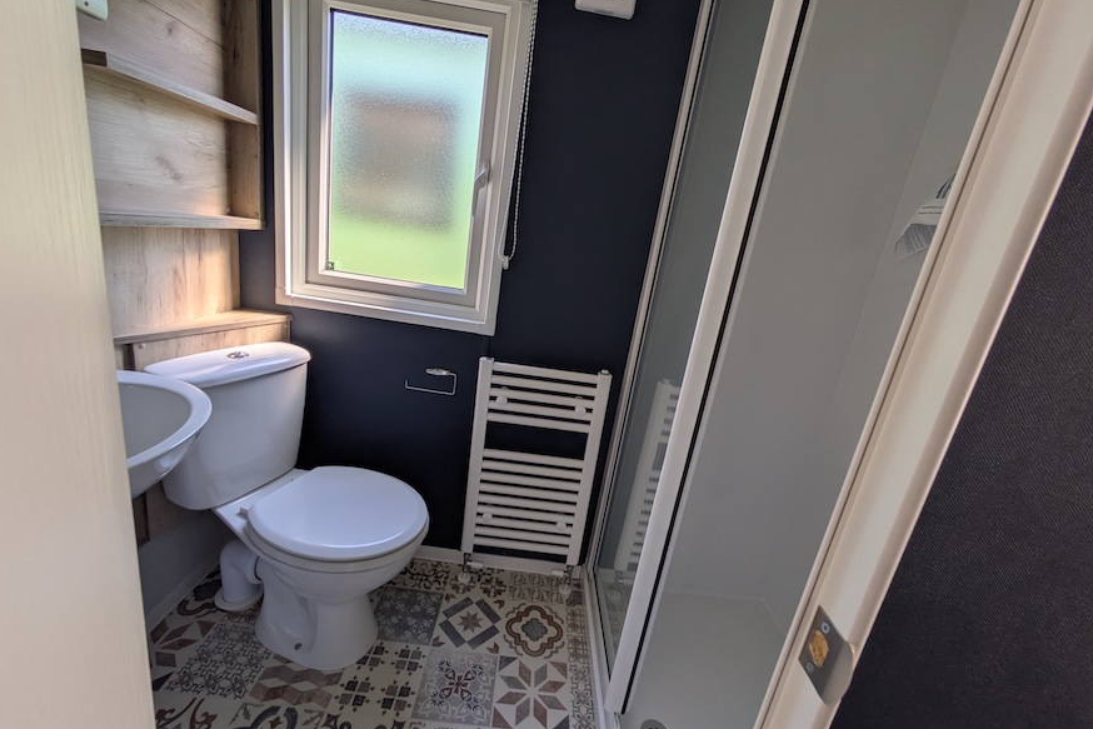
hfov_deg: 100.4
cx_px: 546
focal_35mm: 15
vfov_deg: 77.3
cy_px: 356
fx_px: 455
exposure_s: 1/100
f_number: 2.2
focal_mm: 1.83
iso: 79
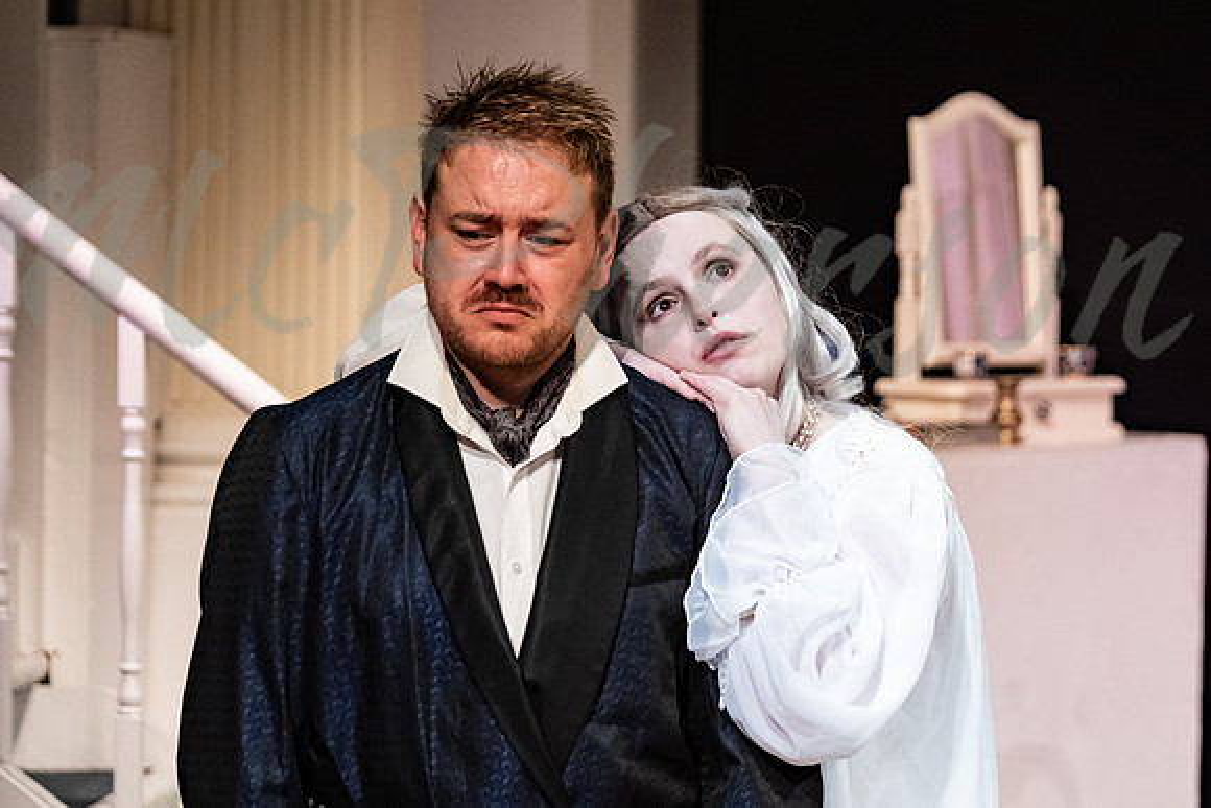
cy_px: 416
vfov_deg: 7.9
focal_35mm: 175
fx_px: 5884
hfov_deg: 11.7
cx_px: 738
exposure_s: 1/250
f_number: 3.2
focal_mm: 94.5
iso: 2000
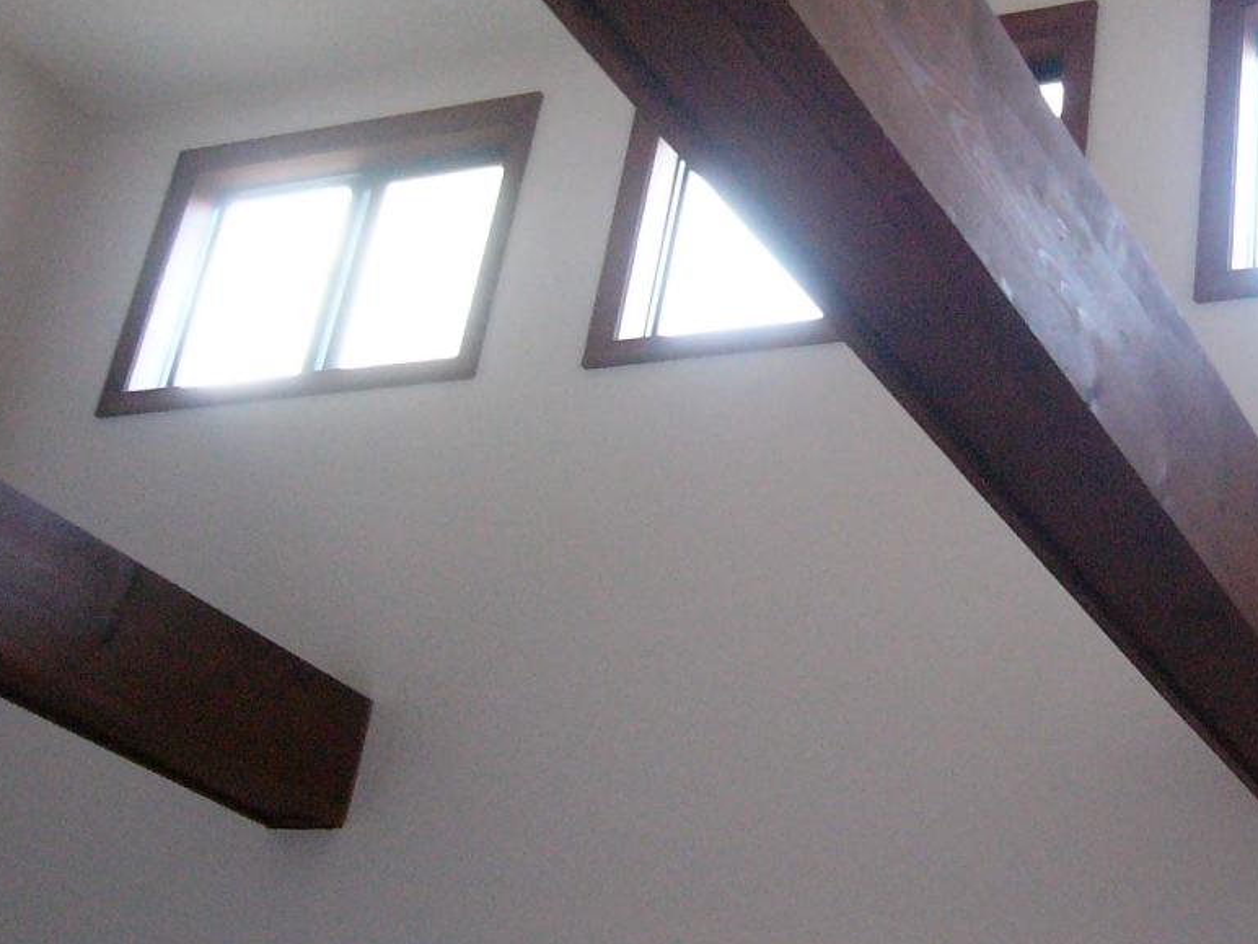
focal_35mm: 58
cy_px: 307
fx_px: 2108
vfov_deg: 25.1
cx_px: 927
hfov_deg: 32.7
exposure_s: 1/25
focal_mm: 5.8
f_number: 2.8
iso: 400
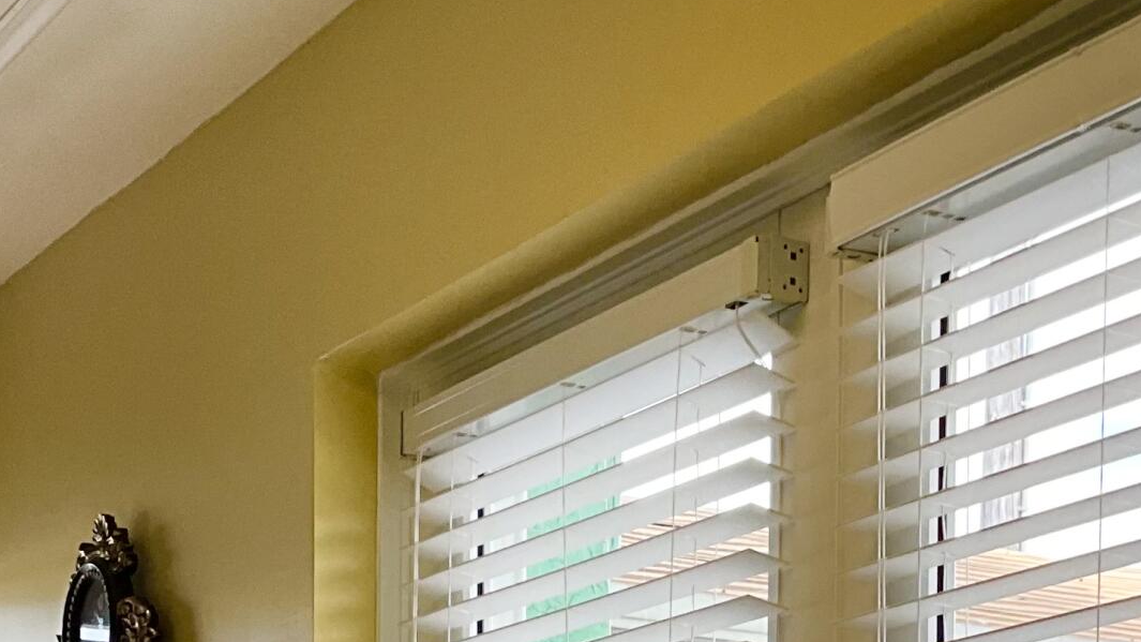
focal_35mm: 89
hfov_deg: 23.9
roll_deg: -0.4
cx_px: 557
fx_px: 2693
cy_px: 1087
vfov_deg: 12.6
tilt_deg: +0.1
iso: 32
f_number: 1.8
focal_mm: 3
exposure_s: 1/122
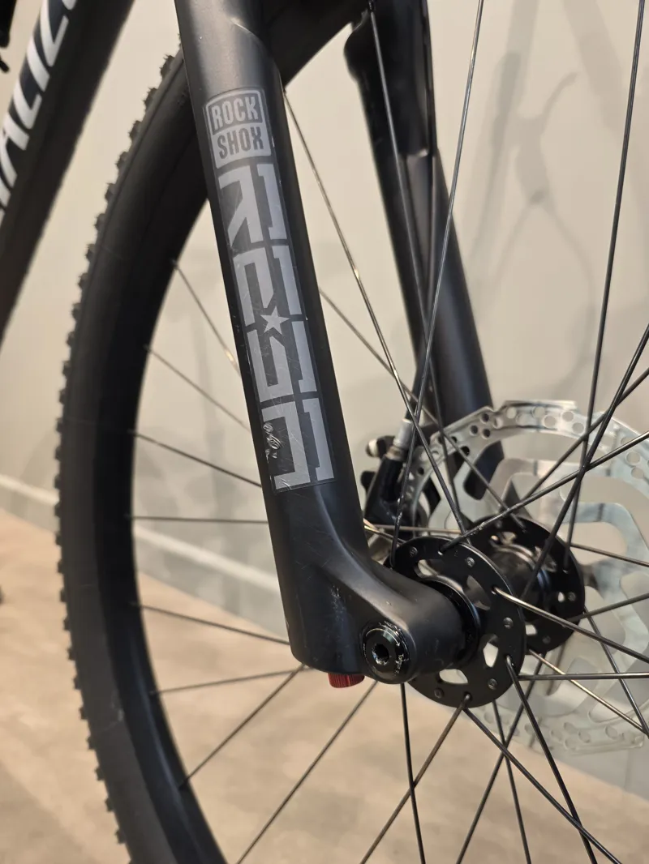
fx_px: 575
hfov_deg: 58.9
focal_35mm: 23
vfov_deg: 73.9
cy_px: 432
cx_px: 324
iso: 160
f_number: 1.7
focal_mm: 6.3
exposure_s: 1/50
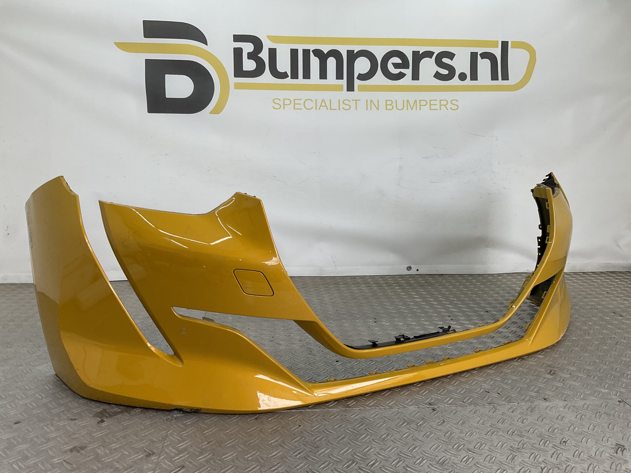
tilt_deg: -9.4
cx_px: 316
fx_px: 529
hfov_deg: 61.7
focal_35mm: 29
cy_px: 236
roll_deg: -1.4
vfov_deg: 48.2
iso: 16
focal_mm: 3
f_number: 1.8
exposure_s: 1/219
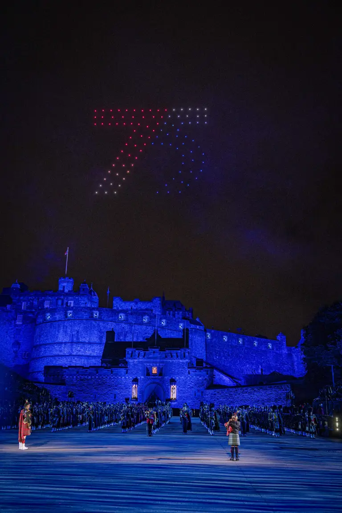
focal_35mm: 35
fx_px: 499
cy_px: 256
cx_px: 171
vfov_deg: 54.5
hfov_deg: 37.8
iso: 2000
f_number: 4.5
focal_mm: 35
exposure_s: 1/125
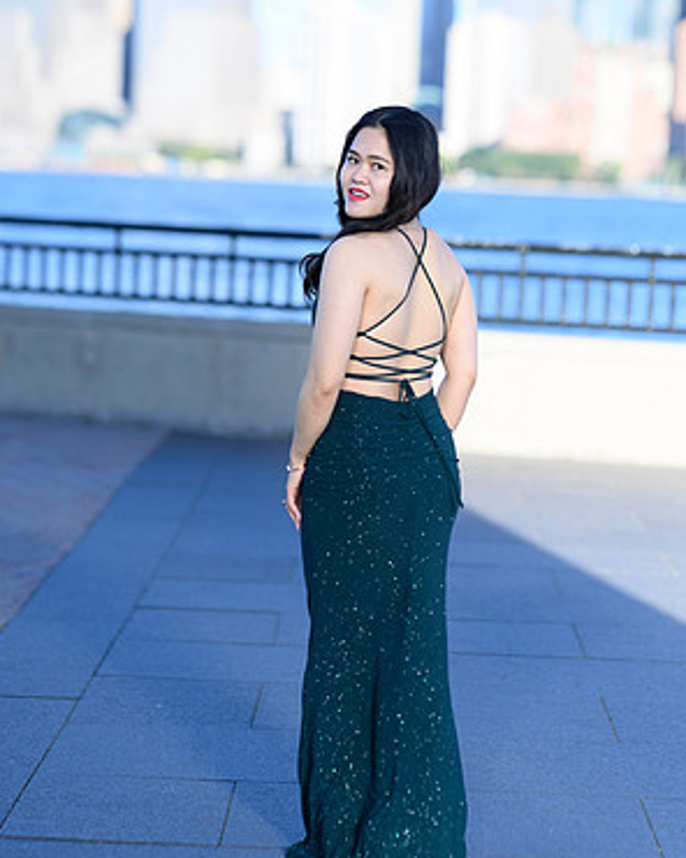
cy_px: 501
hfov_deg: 15.9
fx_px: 2462
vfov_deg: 19.7
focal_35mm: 97
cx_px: 343
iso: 200
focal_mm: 85
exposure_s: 1/2500
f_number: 2
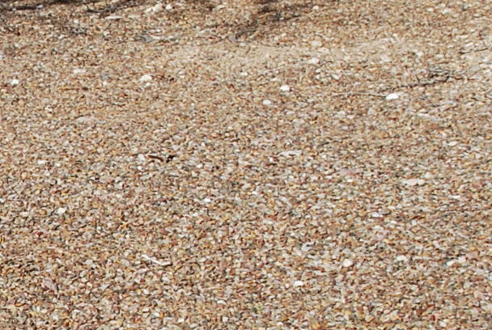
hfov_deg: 8.9
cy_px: 319
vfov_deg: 6.2
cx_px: -409
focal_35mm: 221
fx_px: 3031
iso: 100
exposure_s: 1/250
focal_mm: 31
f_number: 8
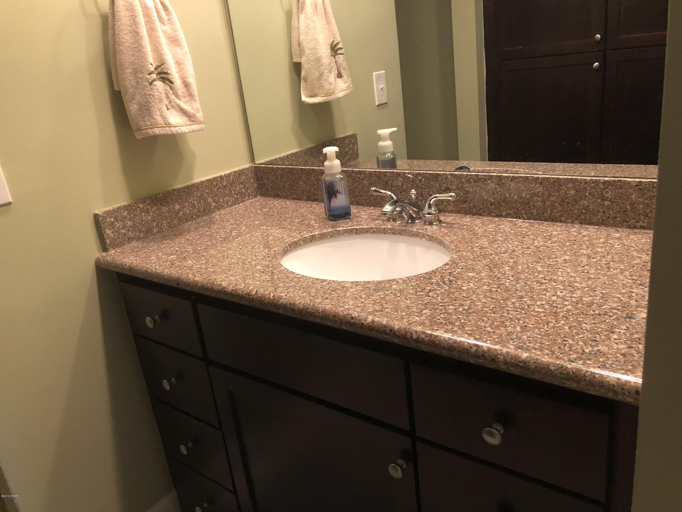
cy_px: 256
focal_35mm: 28
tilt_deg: -21.7
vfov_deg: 49.7
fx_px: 552
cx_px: 341
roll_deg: +6.1
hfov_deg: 63.4
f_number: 1.8
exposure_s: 1/15
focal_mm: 3.99
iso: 100
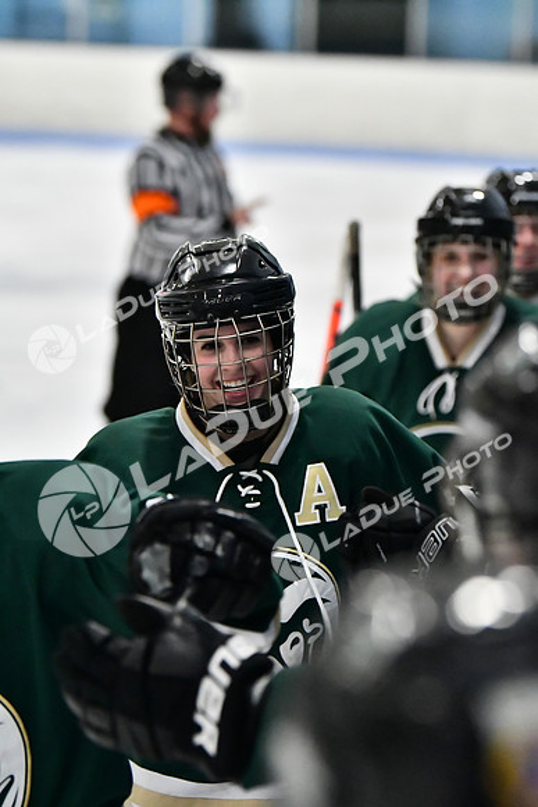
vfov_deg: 9.1
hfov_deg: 6.1
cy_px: 404
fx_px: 5040
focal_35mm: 225
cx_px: 269
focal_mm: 150
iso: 8000
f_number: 2.8
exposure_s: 1/1250
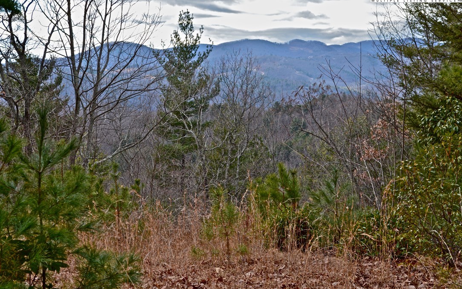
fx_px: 970
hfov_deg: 26.8
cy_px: 135
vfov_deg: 16.9
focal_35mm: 77
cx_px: 231
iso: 400
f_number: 9
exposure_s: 1/160
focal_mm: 50
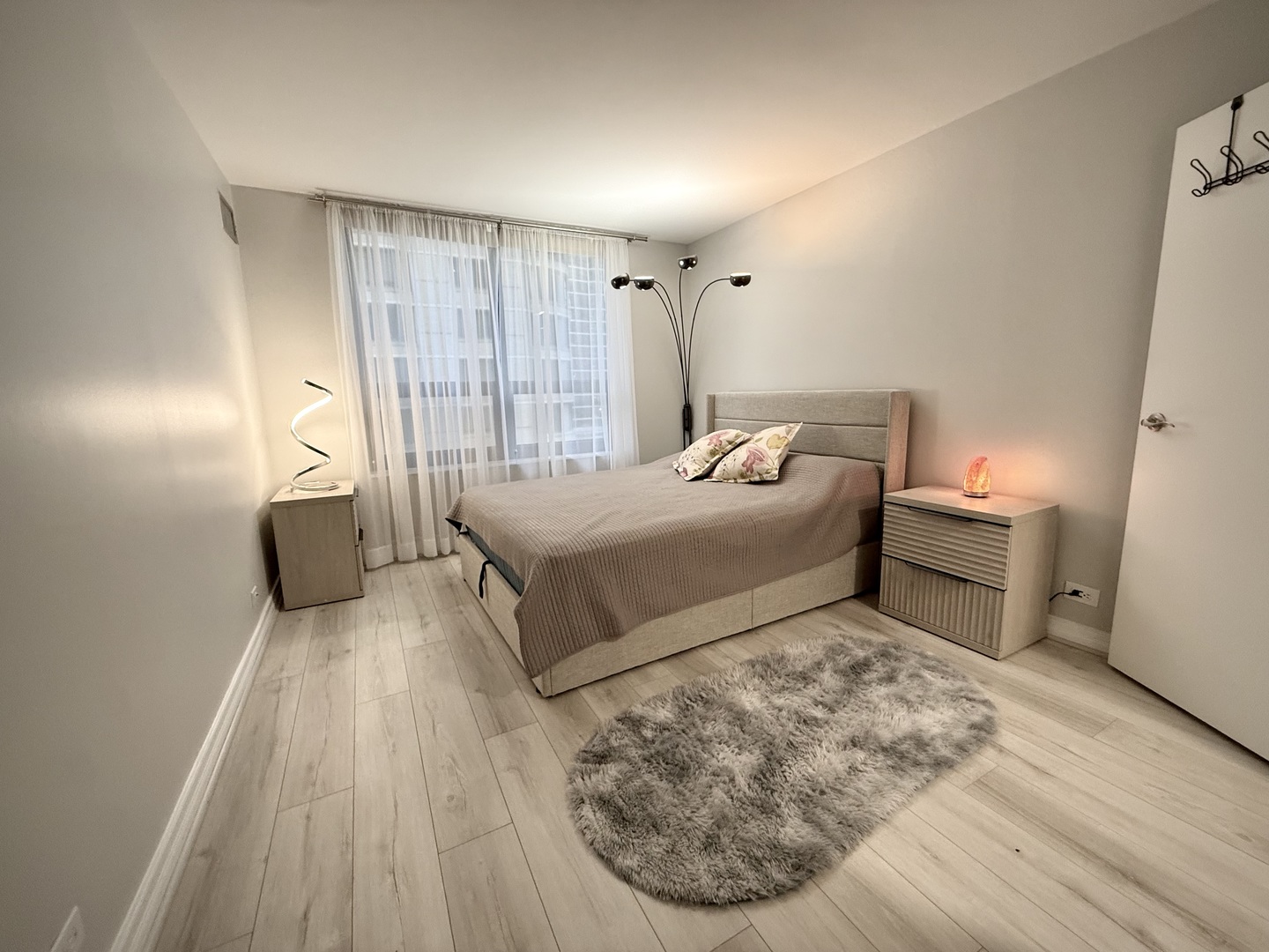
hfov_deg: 102.1
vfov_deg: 85.7
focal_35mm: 14
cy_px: 476
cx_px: 634
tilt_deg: -9.3
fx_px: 513
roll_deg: +1.3
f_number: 2.2
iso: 250
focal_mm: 2.22
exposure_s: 1/60
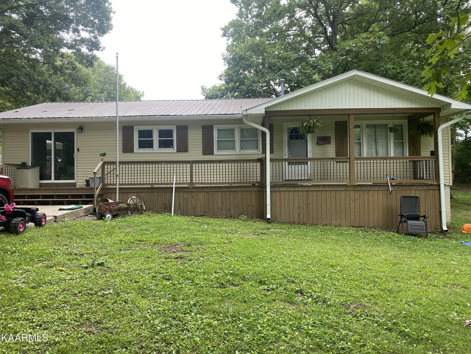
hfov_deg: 67.3
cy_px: 177
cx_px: 236
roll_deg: +0.9
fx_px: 354
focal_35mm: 26
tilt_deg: +1.9
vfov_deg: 53.1
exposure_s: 1/136
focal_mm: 4.25
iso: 32
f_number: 1.8
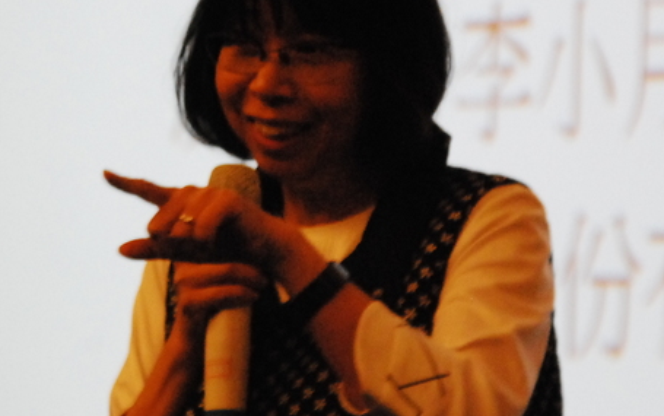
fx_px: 4943
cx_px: 247
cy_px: 109
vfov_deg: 4.8
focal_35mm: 273
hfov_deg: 7.7
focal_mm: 116
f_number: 6.3
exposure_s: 1/30
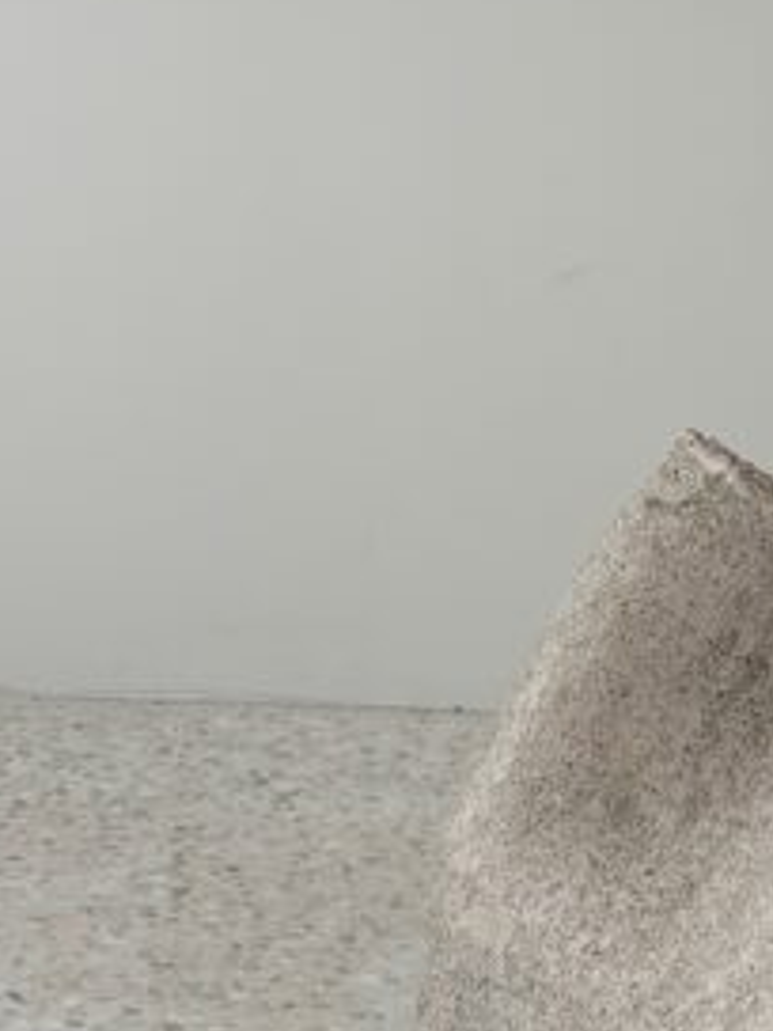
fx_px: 2918
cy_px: 4
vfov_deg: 19.5
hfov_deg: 15.1
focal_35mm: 98
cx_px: 451
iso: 32
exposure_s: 1/133
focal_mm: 5.96
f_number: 1.6
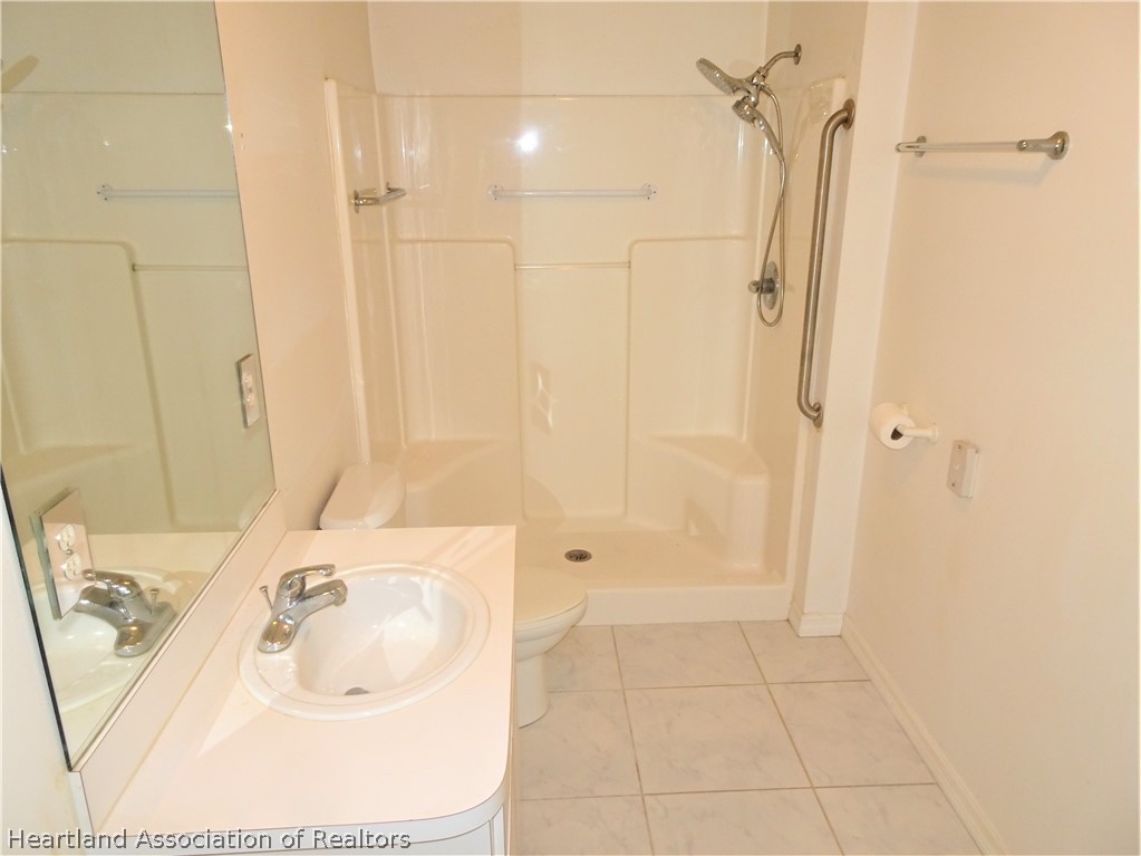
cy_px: 428
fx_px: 791
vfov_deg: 56.8
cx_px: 570
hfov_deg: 71.6
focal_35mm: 24
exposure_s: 1/30
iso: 200
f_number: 3.5
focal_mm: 4.1
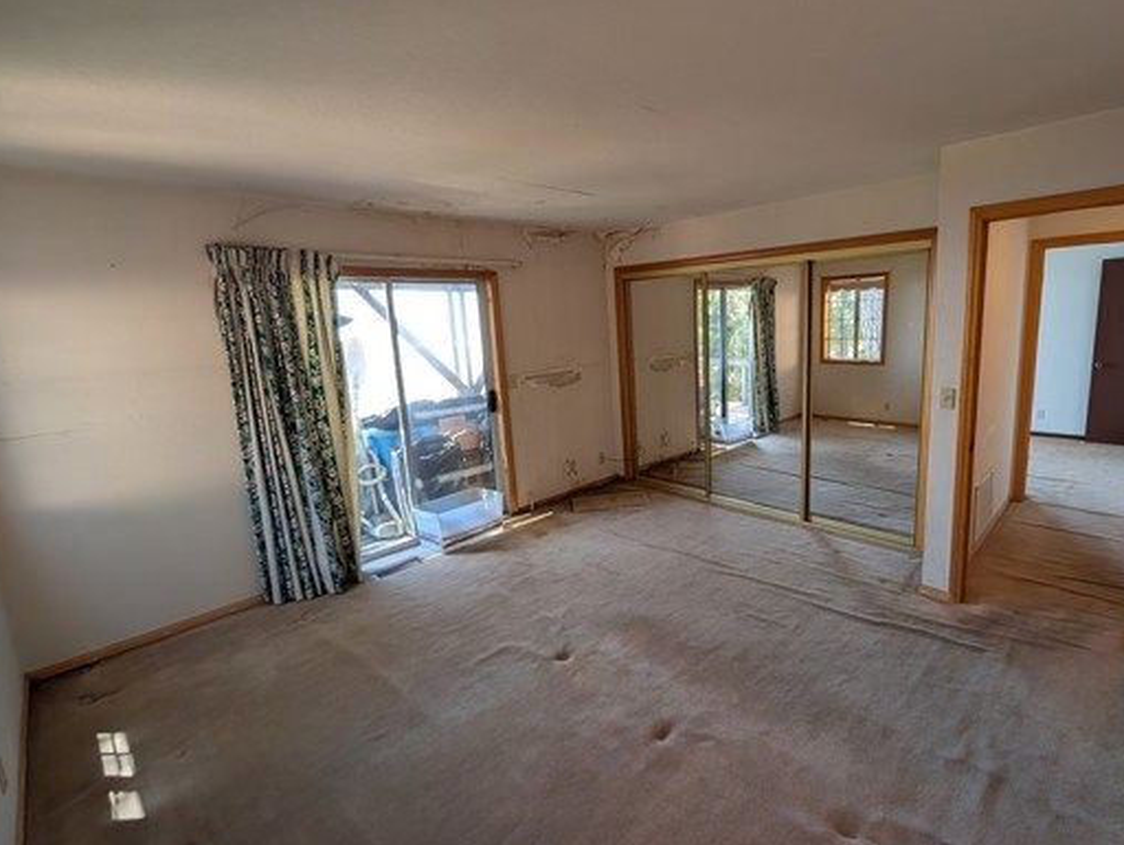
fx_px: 488
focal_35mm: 15
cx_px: 652
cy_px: 412
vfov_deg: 81.8
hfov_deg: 97.3
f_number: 1.7
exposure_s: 1/120
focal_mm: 2.02
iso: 114
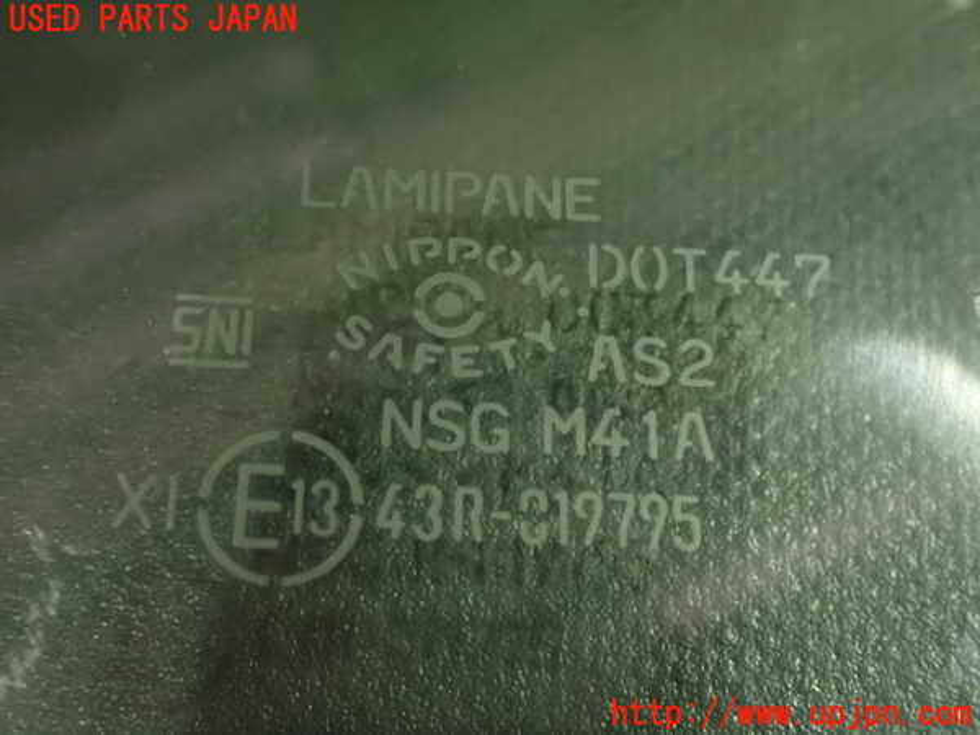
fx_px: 1529
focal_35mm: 54
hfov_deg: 35.5
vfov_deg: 27.0
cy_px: 368
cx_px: 490
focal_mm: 9.65
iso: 1600
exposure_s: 1/13
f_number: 3.3
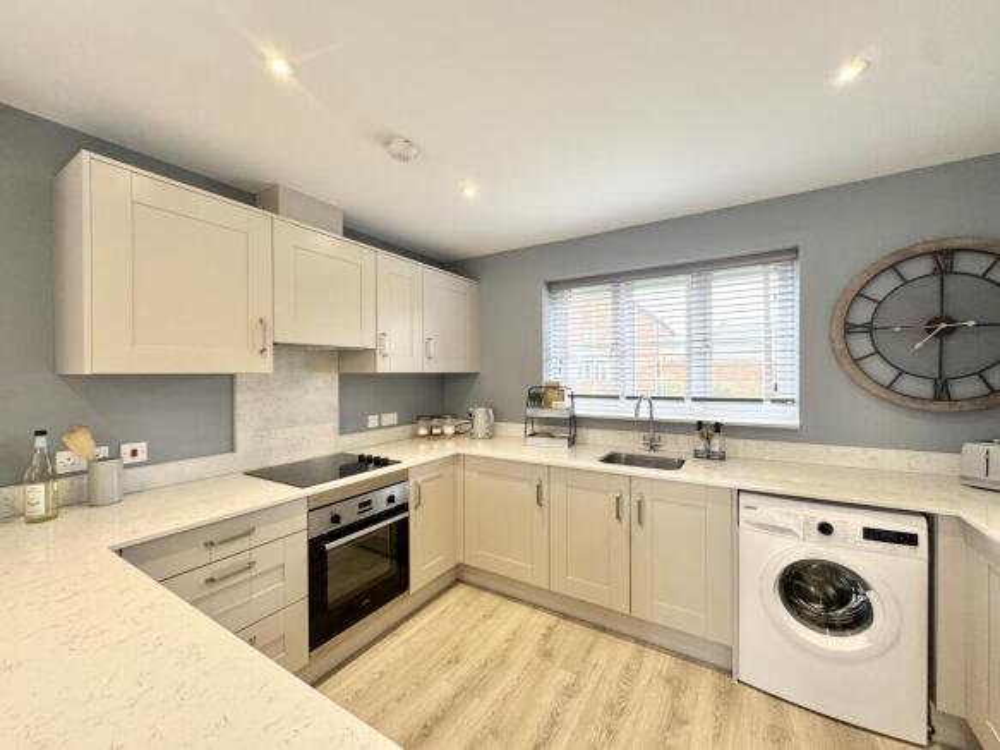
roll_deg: +0.8
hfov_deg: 102.1
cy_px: 375
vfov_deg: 85.7
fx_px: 404
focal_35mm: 14
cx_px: 500
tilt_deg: -0.3
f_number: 2.2
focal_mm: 2.22
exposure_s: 1/99
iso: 160
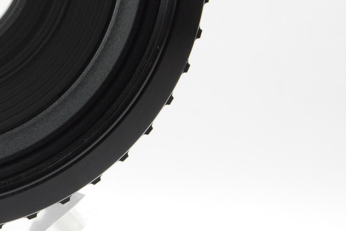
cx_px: -66
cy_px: -37
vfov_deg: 7.5
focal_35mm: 181
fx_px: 1741
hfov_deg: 11.1
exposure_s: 1/100
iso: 400
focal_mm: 46
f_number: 13
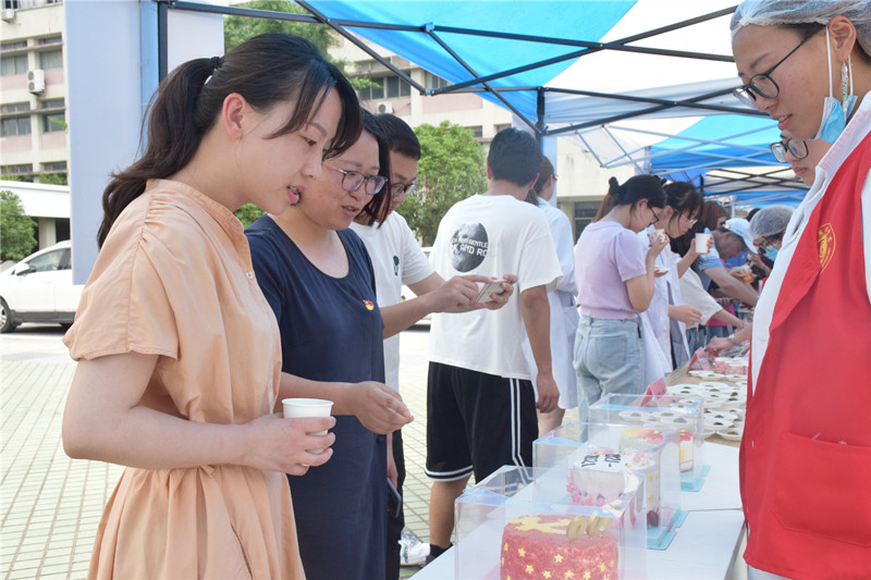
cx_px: 436
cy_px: 290
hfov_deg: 53.1
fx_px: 871
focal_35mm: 36
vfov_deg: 36.9
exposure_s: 1/640
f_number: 13
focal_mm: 24
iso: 1600
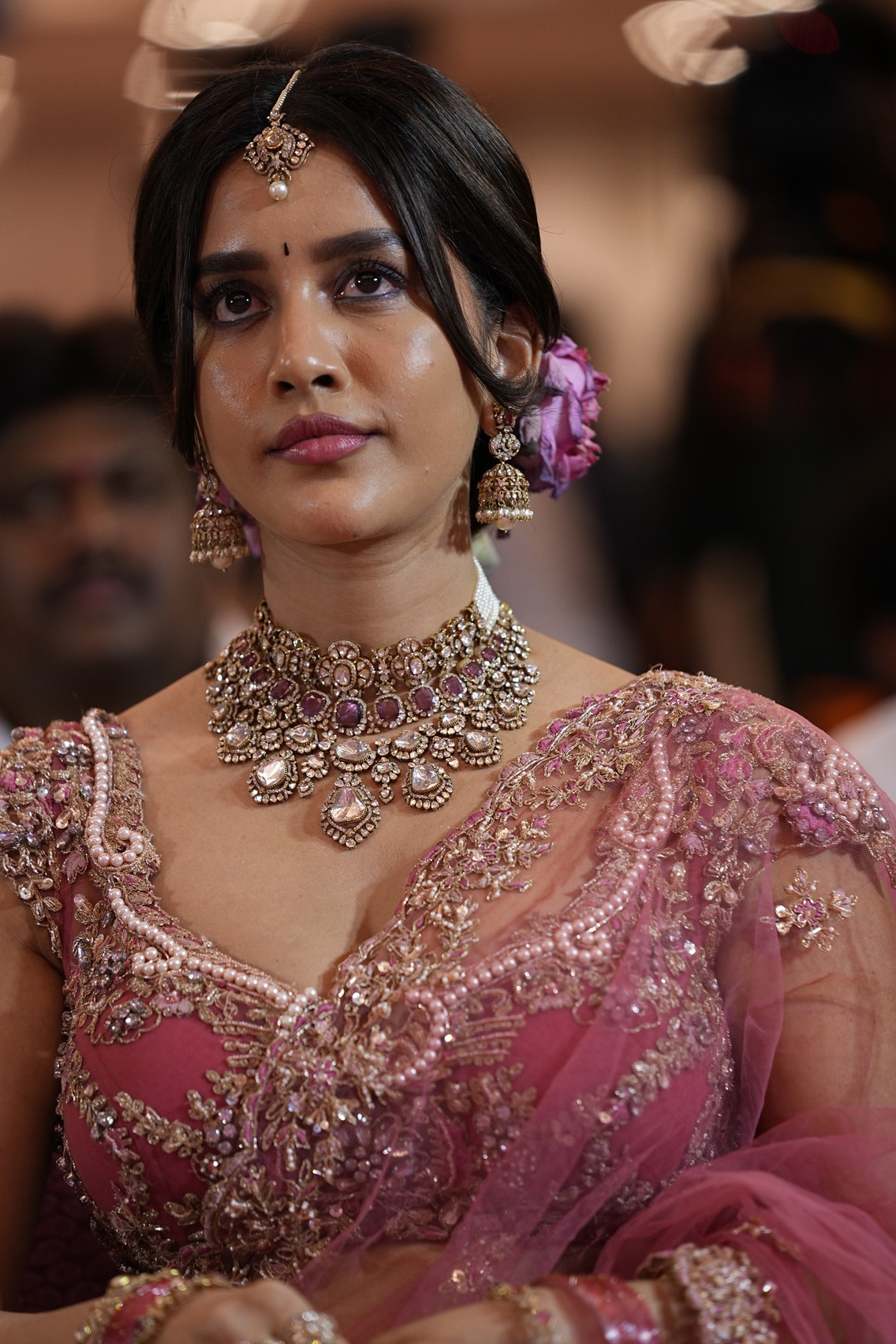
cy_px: 672
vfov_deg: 10.3
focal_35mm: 200
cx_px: 448
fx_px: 7466
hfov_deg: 6.9
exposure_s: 1/100
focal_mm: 200
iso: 640
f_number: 2.8
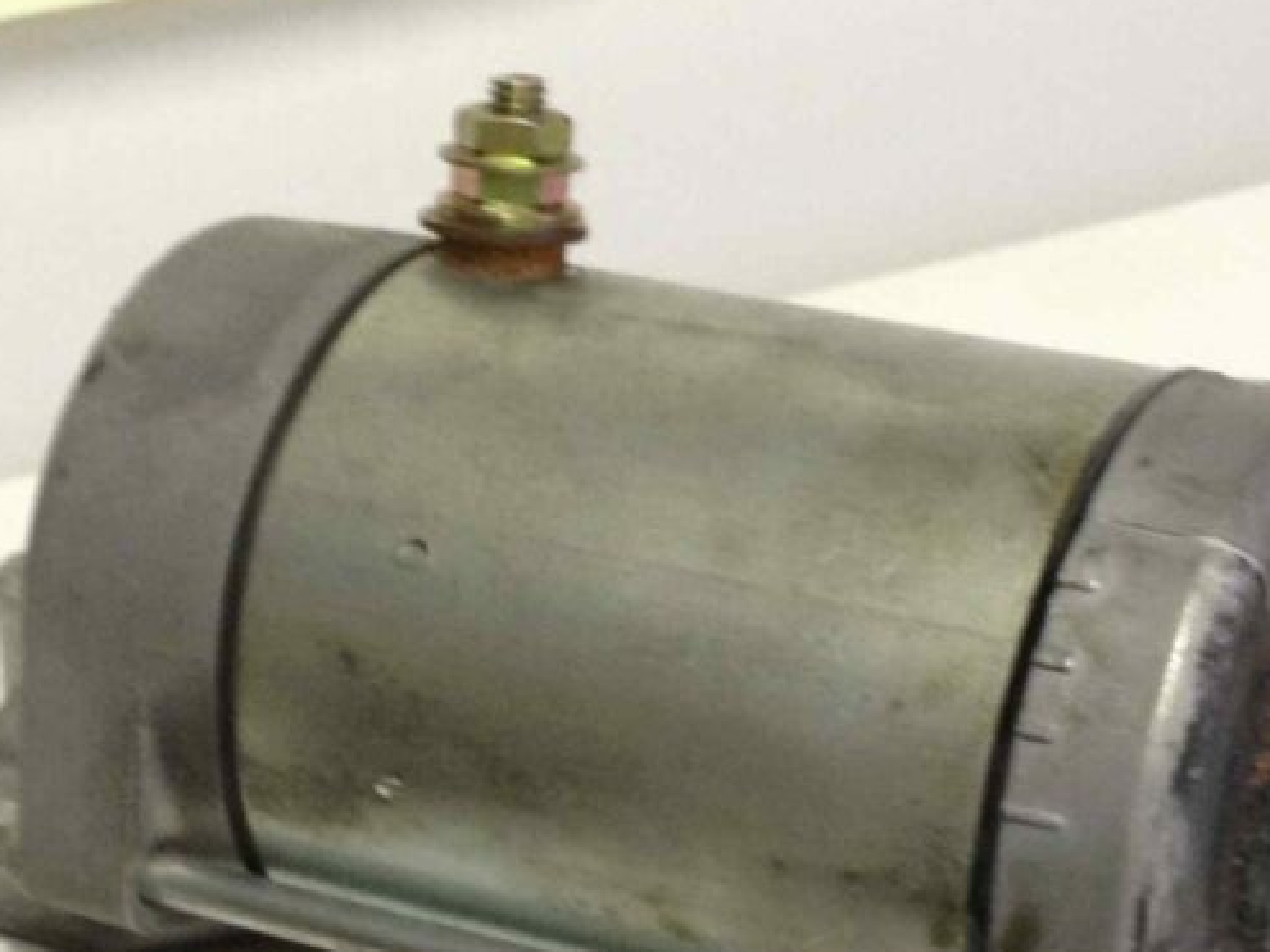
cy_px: 792
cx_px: 552
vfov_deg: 13.9
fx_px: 3888
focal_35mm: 106
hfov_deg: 18.5
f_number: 2.4
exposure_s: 1/20
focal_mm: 4.28
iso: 160
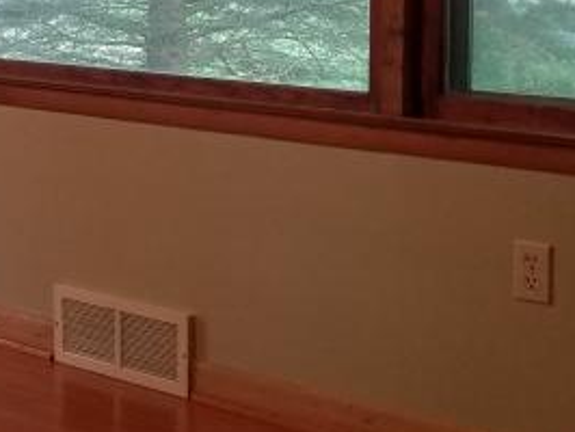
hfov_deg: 16.6
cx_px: -443
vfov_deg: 14.5
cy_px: -24
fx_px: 1663
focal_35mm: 100
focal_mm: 4.25
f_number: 1.7
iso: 100
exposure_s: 1/60
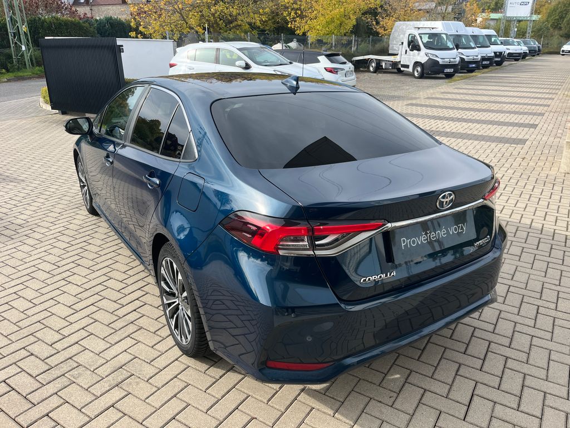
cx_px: 285
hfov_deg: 67.3
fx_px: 428
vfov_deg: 53.1
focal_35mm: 26
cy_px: 214
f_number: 1.6
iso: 50
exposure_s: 1/1129
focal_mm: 5.1
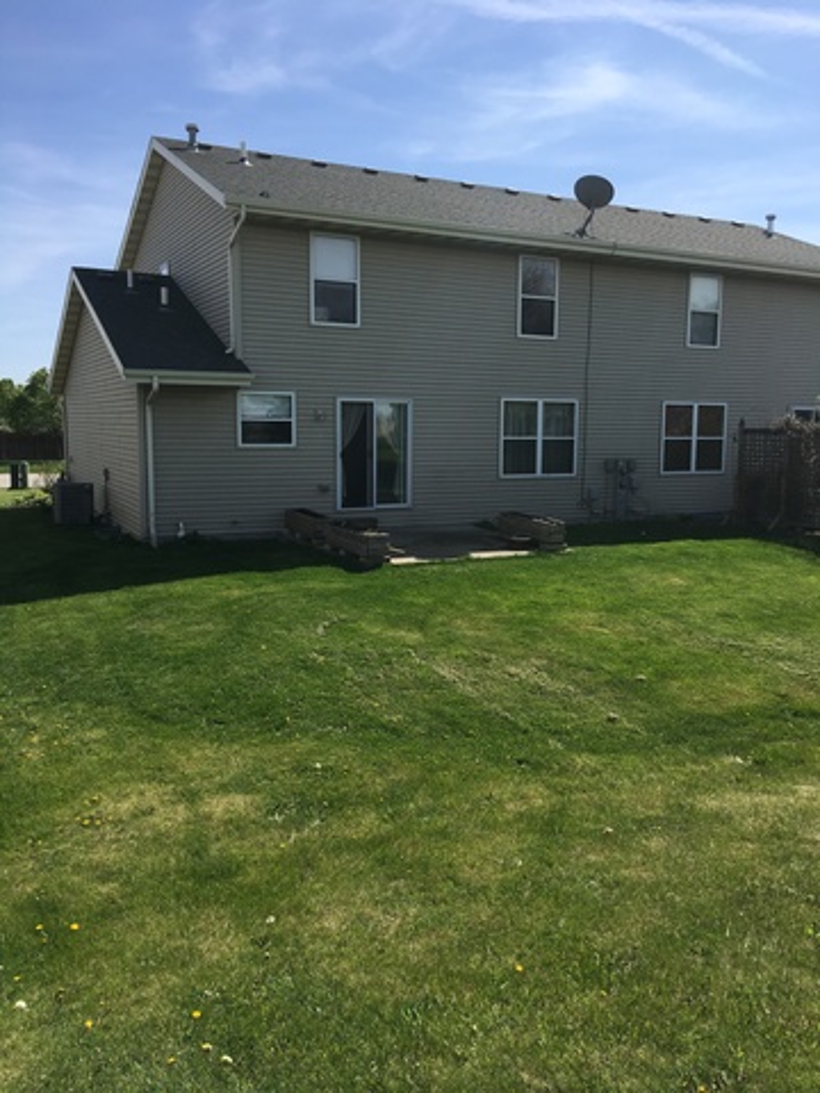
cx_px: 410
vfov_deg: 61.7
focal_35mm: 29
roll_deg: -0.7
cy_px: 546
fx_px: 916
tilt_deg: -6.4
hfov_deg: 48.2
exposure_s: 1/1876
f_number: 2.2
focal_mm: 4.15
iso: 25
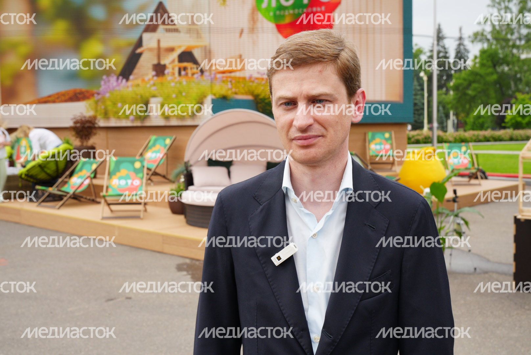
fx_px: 679
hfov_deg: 42.7
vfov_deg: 29.3
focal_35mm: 46
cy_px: 178
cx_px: 266
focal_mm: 46
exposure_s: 1/800
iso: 800
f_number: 8
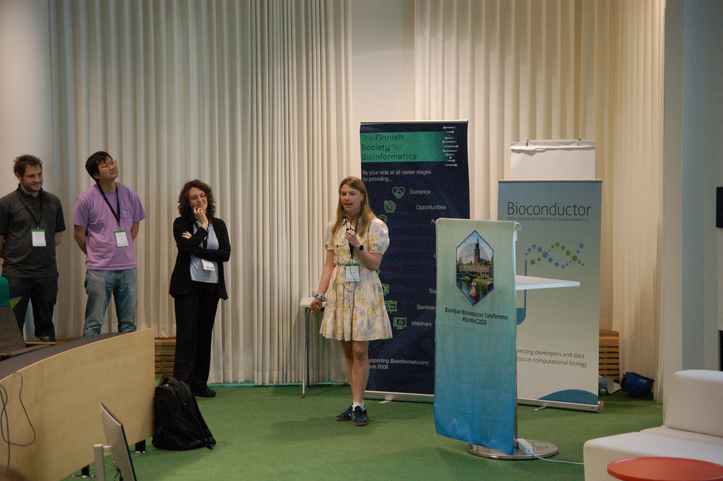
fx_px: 1505
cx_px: 362
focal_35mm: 75
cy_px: 240
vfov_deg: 18.2
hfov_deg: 27.0
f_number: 3.5
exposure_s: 1/125
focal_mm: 50
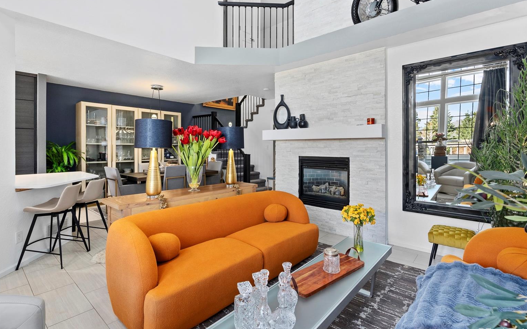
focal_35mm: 17
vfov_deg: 68.0
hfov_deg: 94.3
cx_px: 259
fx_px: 244
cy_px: 156
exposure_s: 1/5
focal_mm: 16
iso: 640
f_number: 9
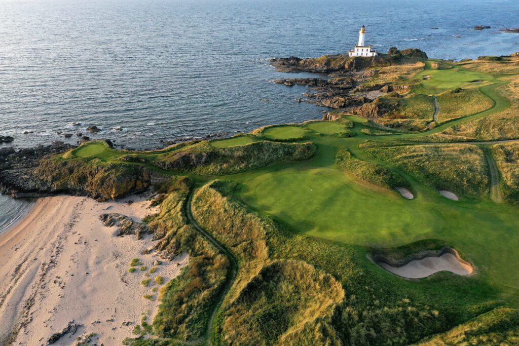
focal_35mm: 28
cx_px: 260
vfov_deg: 46.4
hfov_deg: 65.5
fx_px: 404
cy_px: 173
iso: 100
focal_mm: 10.26
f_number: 5
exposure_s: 1/240
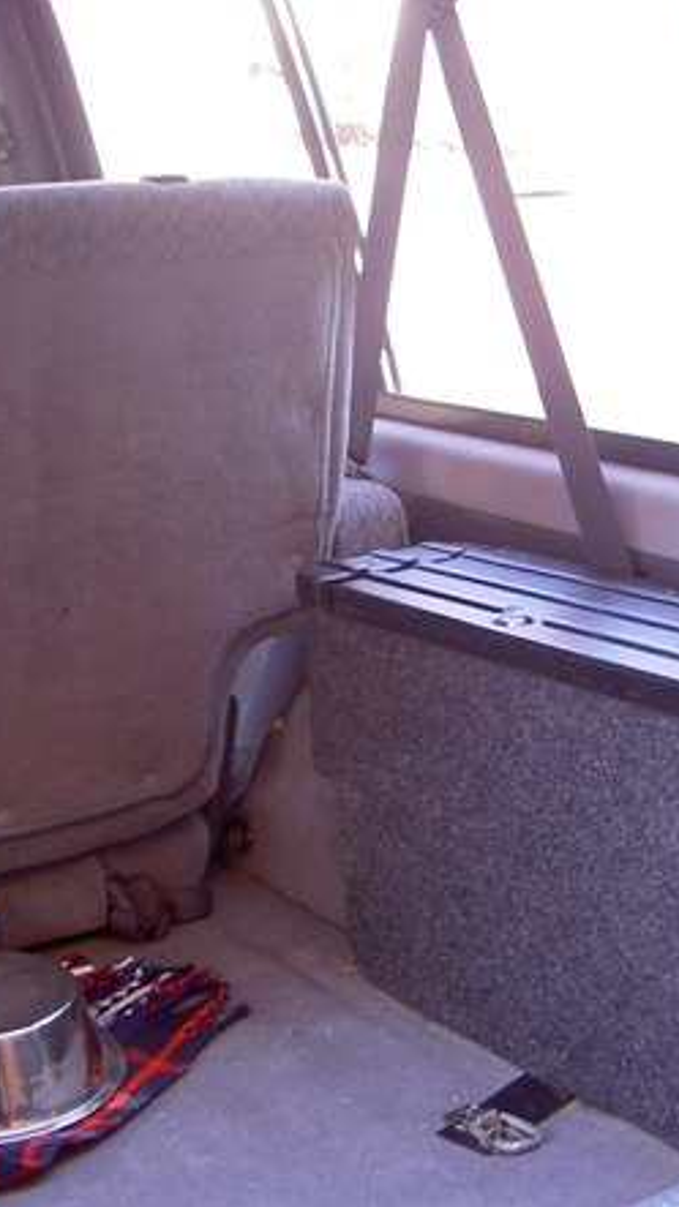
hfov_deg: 21.0
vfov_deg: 36.6
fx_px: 1825
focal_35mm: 57
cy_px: 604
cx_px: 425
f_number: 2.8
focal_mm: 8
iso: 100
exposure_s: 1/75.2
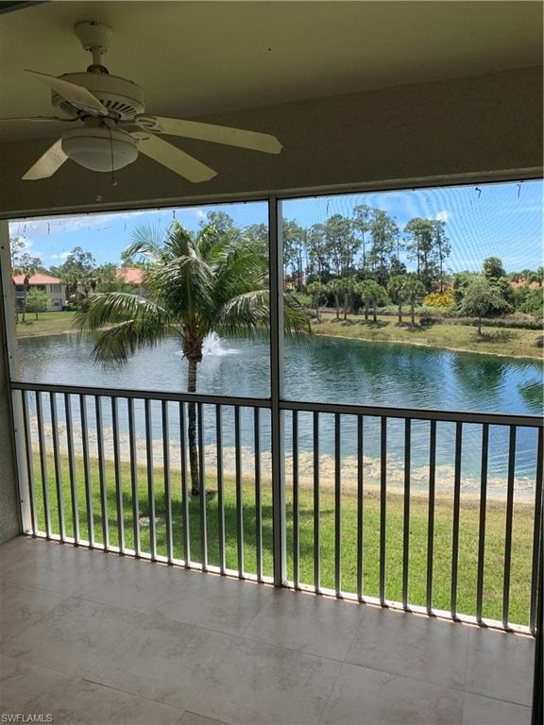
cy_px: 362
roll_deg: +0.3
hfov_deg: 53.1
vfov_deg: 67.3
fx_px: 545
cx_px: 272
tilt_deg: -7.7
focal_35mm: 26
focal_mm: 4.25
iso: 25
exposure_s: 1/871
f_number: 1.8
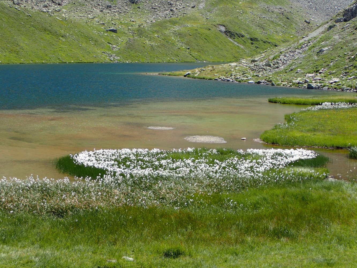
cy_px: 134
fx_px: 670
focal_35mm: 65
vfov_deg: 22.6
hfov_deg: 29.8
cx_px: 178
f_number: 5
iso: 100
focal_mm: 11.78
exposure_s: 1/250
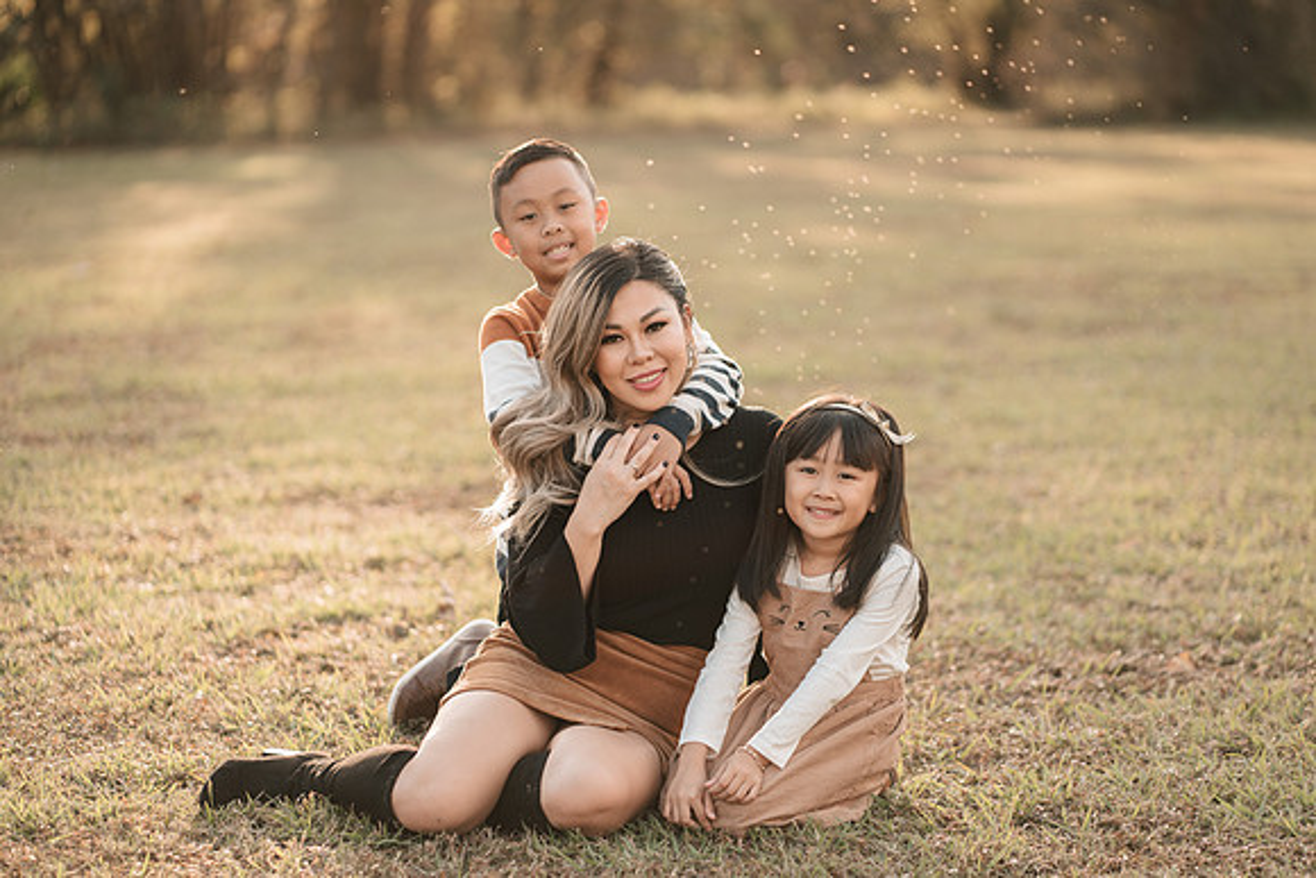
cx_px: 669
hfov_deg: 23.2
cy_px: 439
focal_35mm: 88
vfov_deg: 15.6
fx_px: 3199
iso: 100
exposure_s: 1/640
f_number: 2
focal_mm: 85
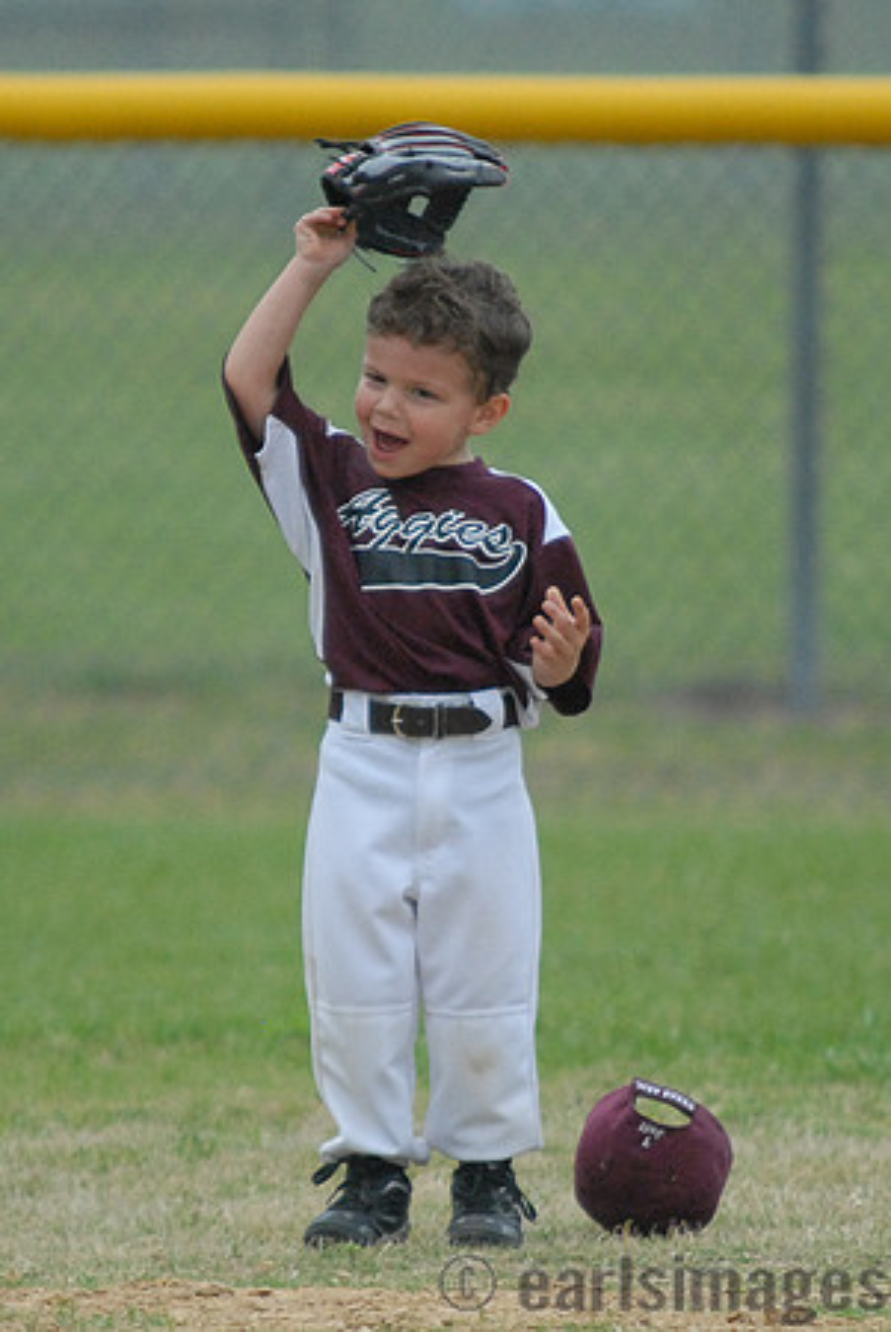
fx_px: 11111
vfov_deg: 6.9
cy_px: 666
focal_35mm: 300
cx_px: 446
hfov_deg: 4.6
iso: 1000
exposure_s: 1/1250
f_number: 2.8
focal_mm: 200
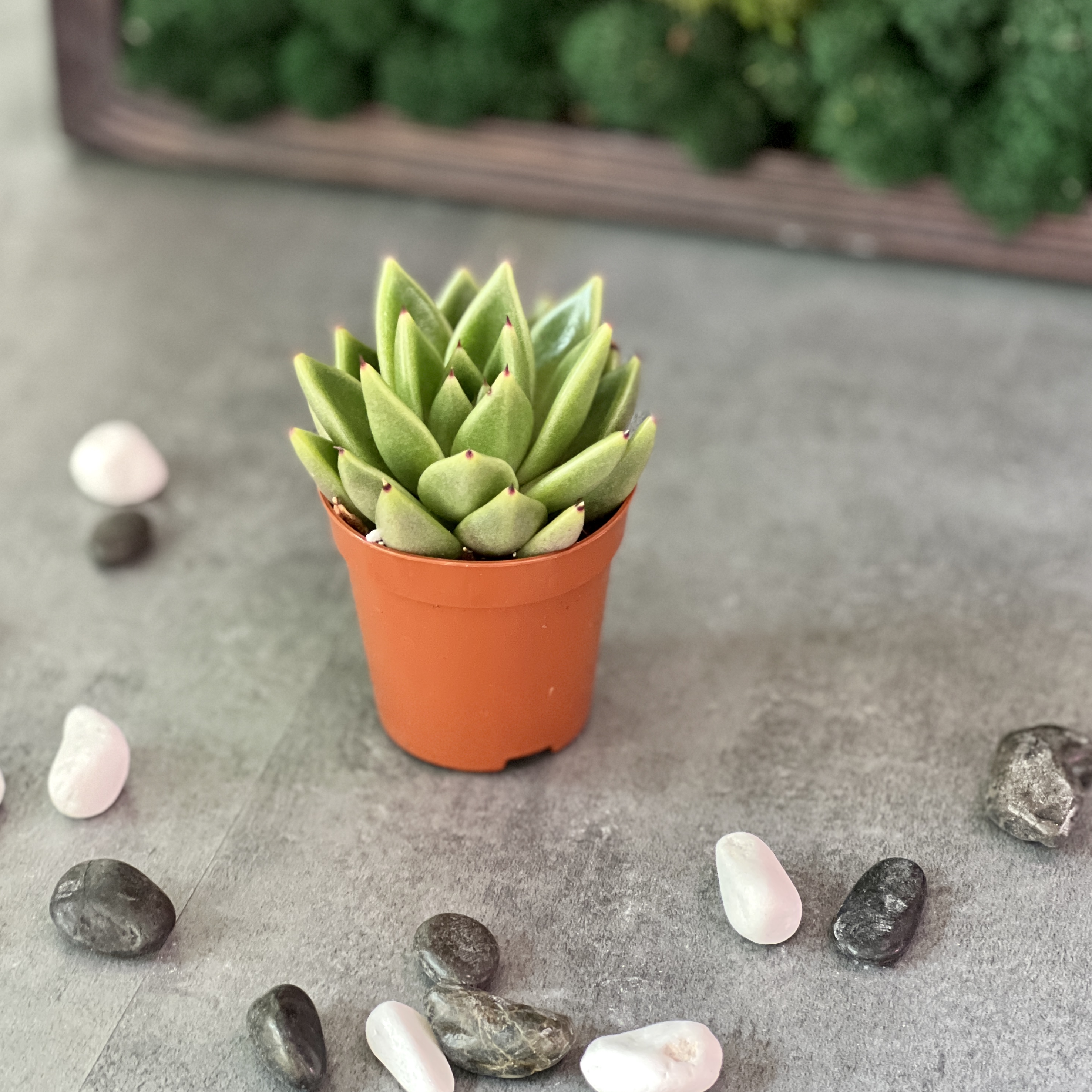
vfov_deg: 18.7
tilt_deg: -33.1
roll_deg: +0.8
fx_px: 3319
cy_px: 416
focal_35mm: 93
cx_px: 544
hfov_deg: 18.7
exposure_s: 1/25
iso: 400
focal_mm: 9
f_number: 2.8
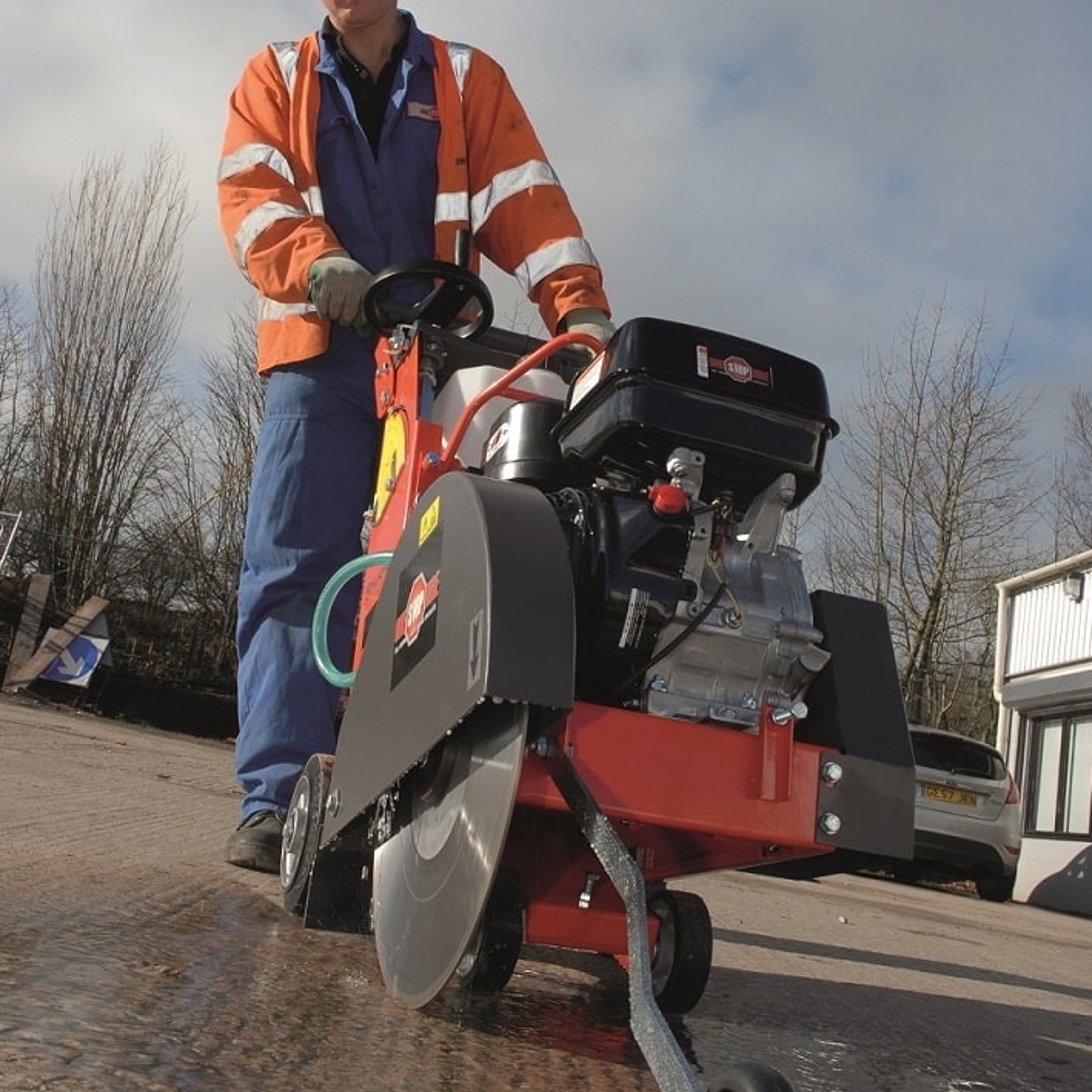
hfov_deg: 39.2
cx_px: 538
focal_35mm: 43
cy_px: 444
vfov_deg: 39.0
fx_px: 1535
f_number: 13
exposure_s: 1/100
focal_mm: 22
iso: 100
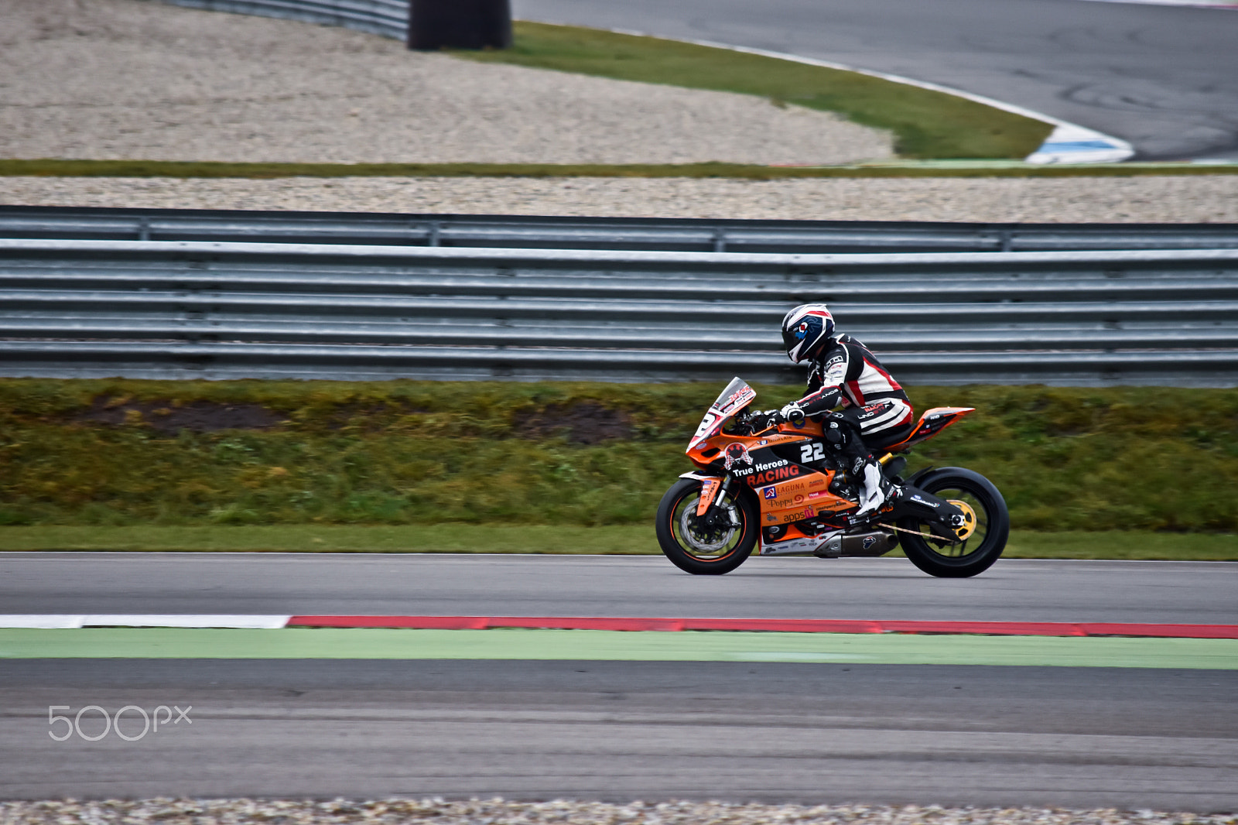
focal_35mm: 420
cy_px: 412
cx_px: 619
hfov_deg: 4.9
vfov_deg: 3.3
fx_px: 14439
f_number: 5.6
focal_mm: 280
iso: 450
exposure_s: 1/640
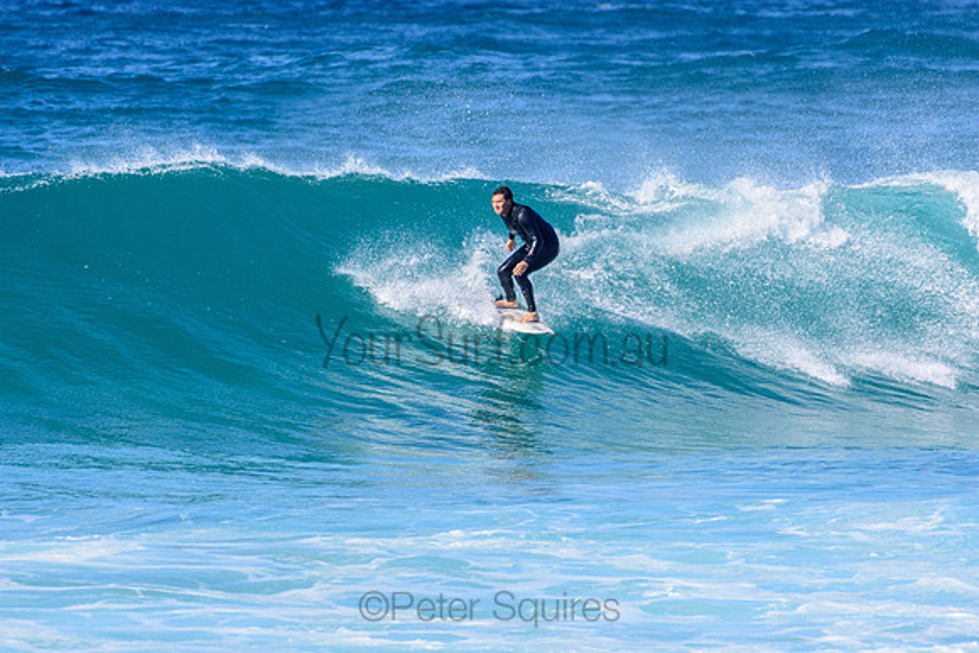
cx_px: 490
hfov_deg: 2.7
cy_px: 326
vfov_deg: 1.8
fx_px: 20400
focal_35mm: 750
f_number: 5.6
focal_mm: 500
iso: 400
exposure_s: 1/2000
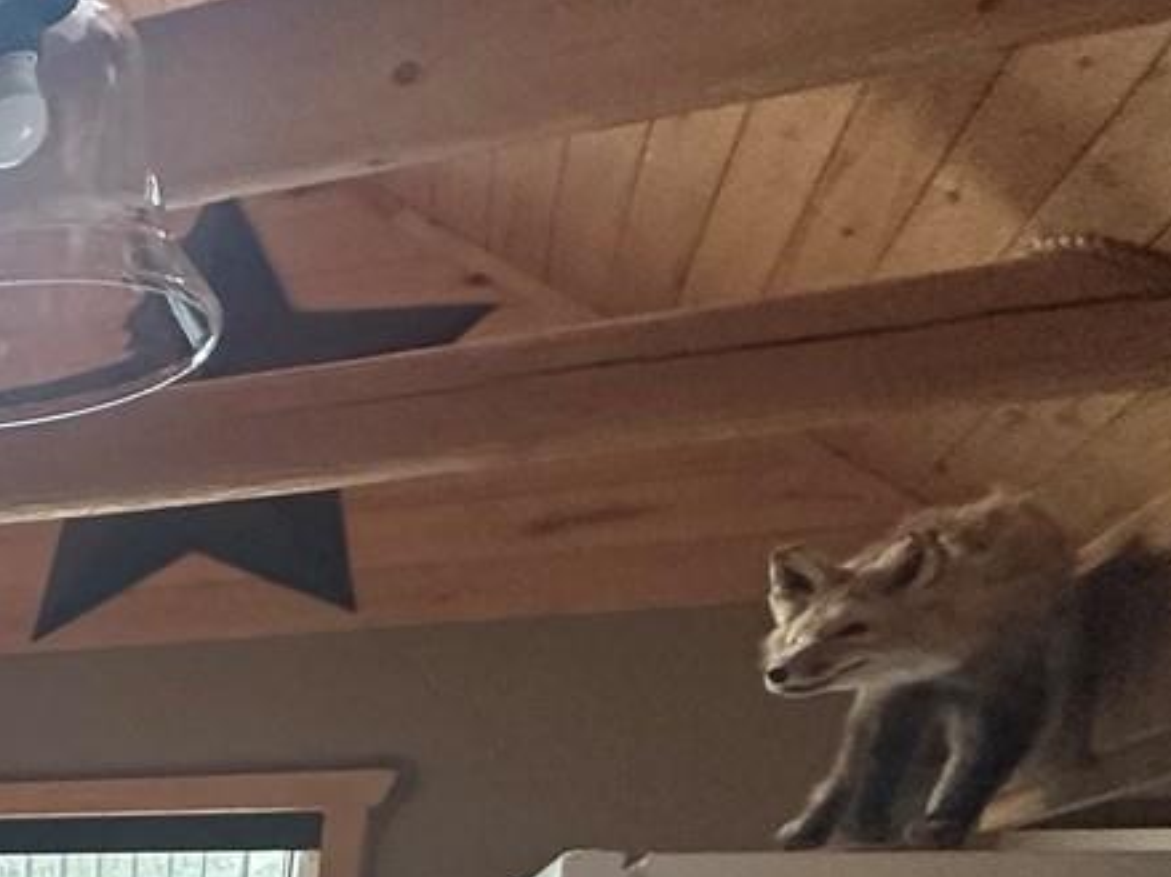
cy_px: 1165
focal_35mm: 51
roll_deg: -2.1
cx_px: -816
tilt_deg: -5.8
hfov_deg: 23.7
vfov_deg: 24.6
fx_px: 1725
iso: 320
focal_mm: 2.22
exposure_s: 1/96
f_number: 2.2
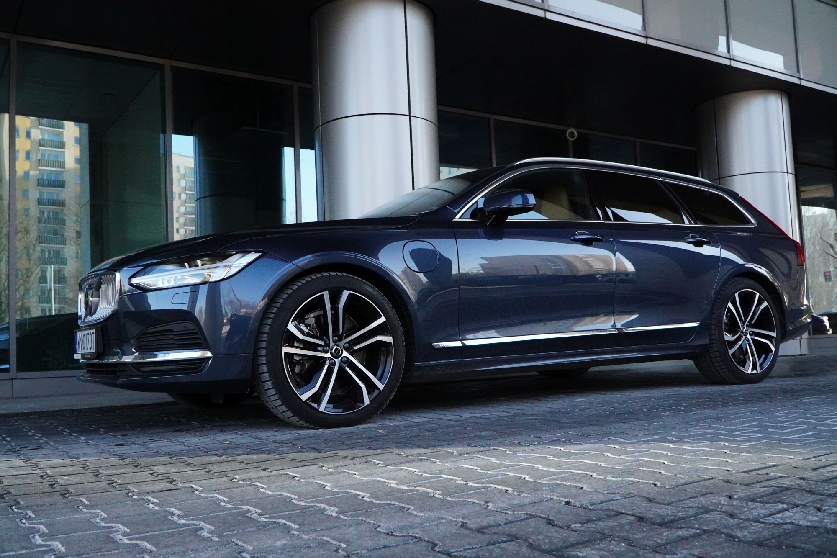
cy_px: 279
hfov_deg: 61.9
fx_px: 697
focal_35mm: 30
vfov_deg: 43.6
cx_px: 418
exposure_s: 1/2000
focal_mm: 20
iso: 6400
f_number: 6.3
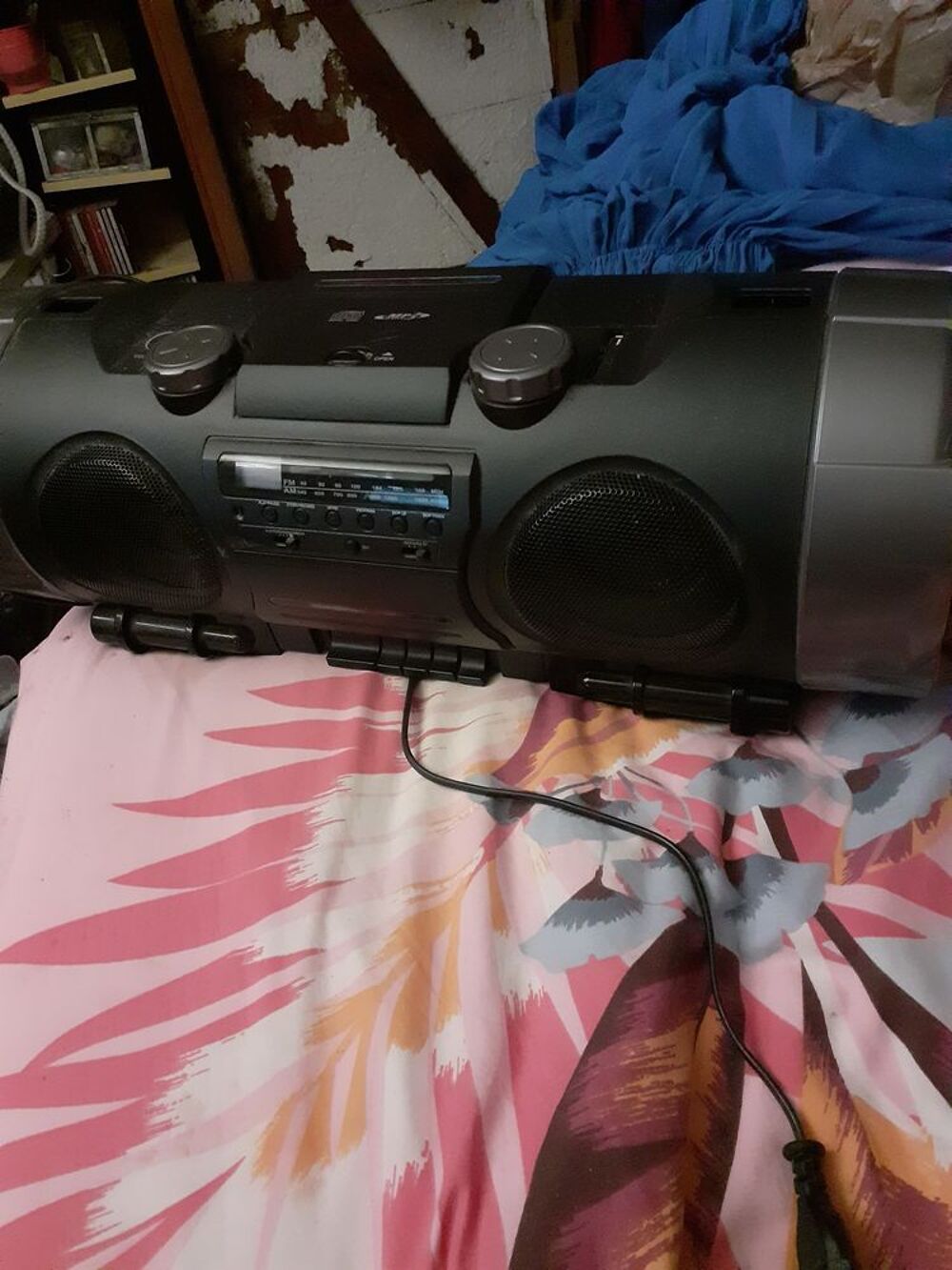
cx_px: 476
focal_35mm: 27
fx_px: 990
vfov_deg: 65.3
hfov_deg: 51.4
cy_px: 635
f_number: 1.9
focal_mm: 3.6
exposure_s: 1/17
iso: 1250
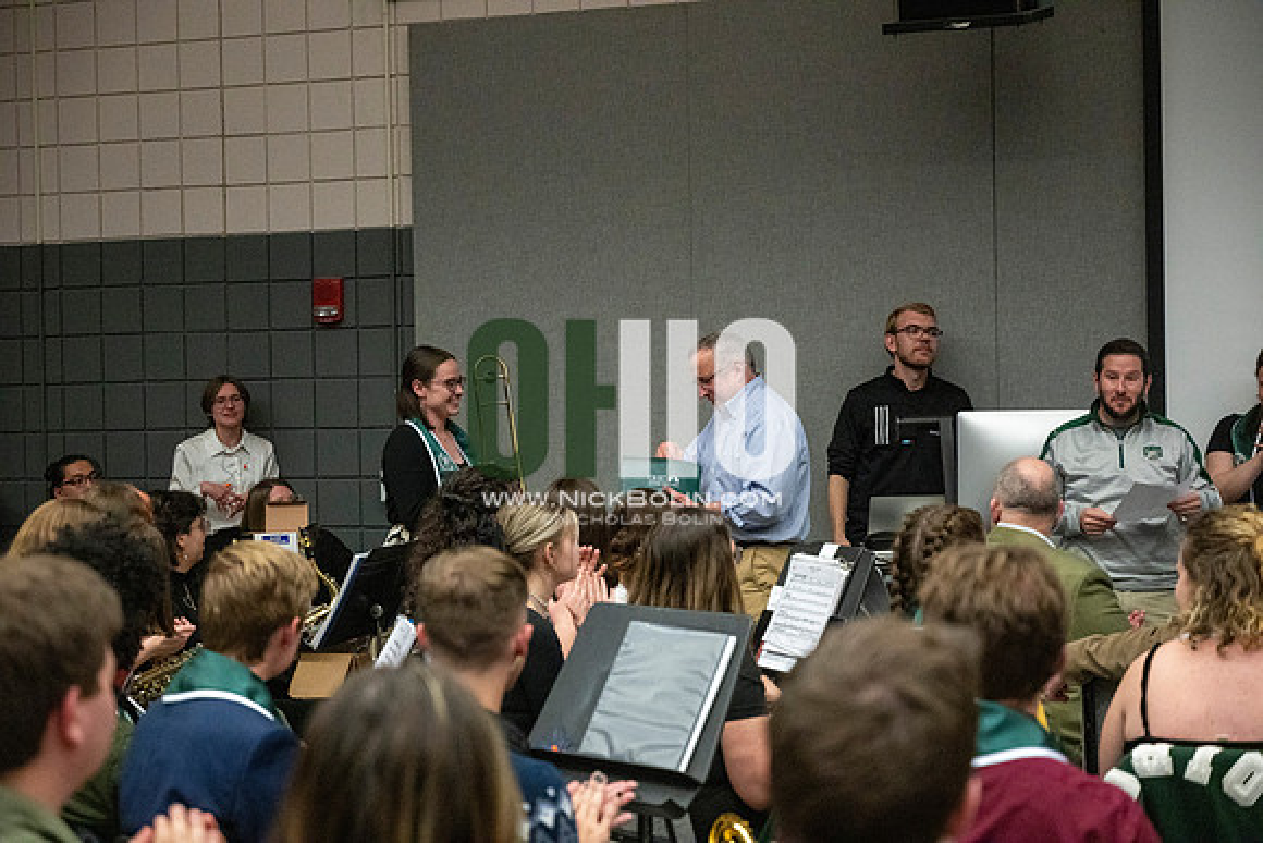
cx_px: 632
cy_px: 422
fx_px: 2456
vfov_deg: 19.5
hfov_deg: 28.8
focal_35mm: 70
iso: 10000
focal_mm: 70
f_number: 4
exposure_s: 1/500
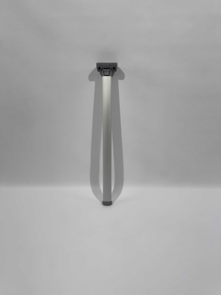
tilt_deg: -21.2
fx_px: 204
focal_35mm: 24
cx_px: 110
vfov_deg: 71.6
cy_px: 148
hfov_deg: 56.8
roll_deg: +0.0
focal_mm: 6.76
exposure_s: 1/477
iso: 80
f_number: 1.78
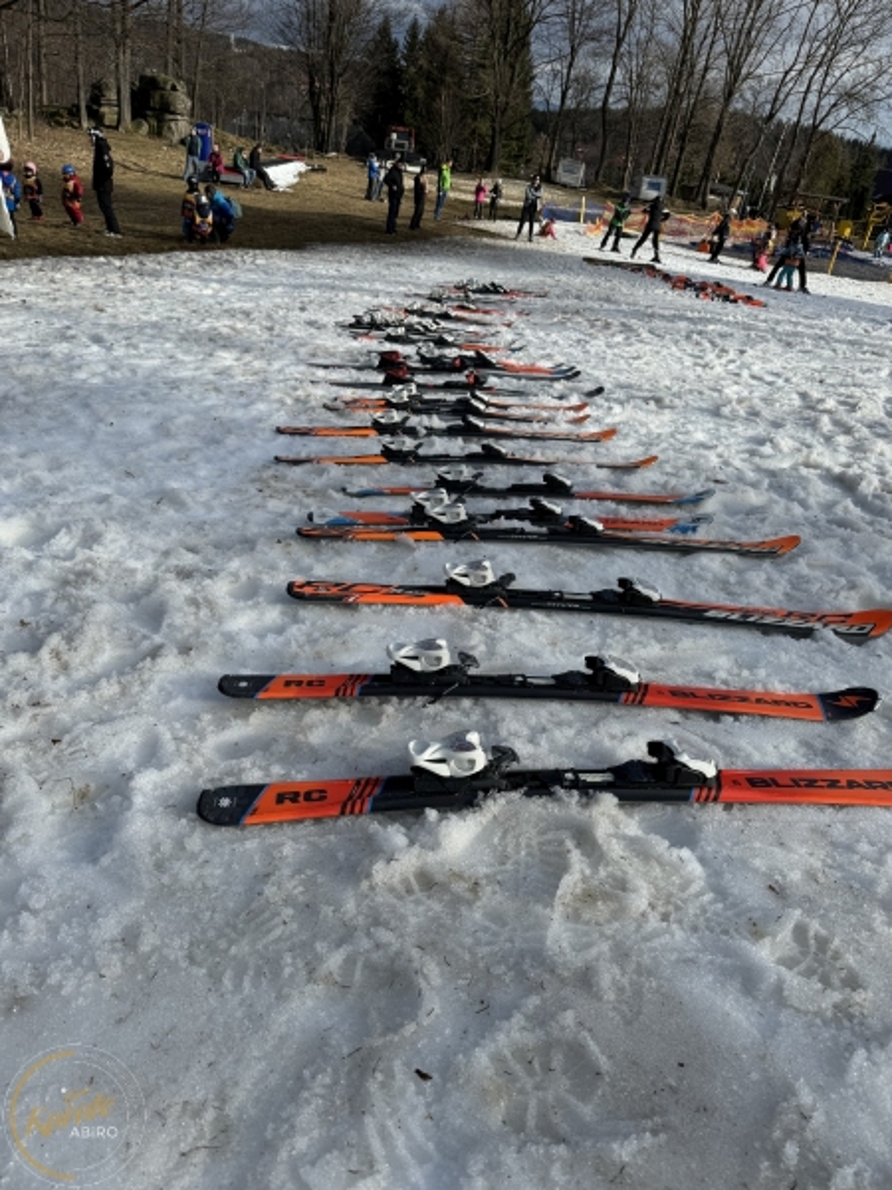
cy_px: 595
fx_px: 825
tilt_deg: -30.2
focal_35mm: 24
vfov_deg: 71.6
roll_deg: -7.5
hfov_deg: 56.8
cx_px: 446
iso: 80
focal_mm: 6.86
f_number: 1.78
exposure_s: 1/5348
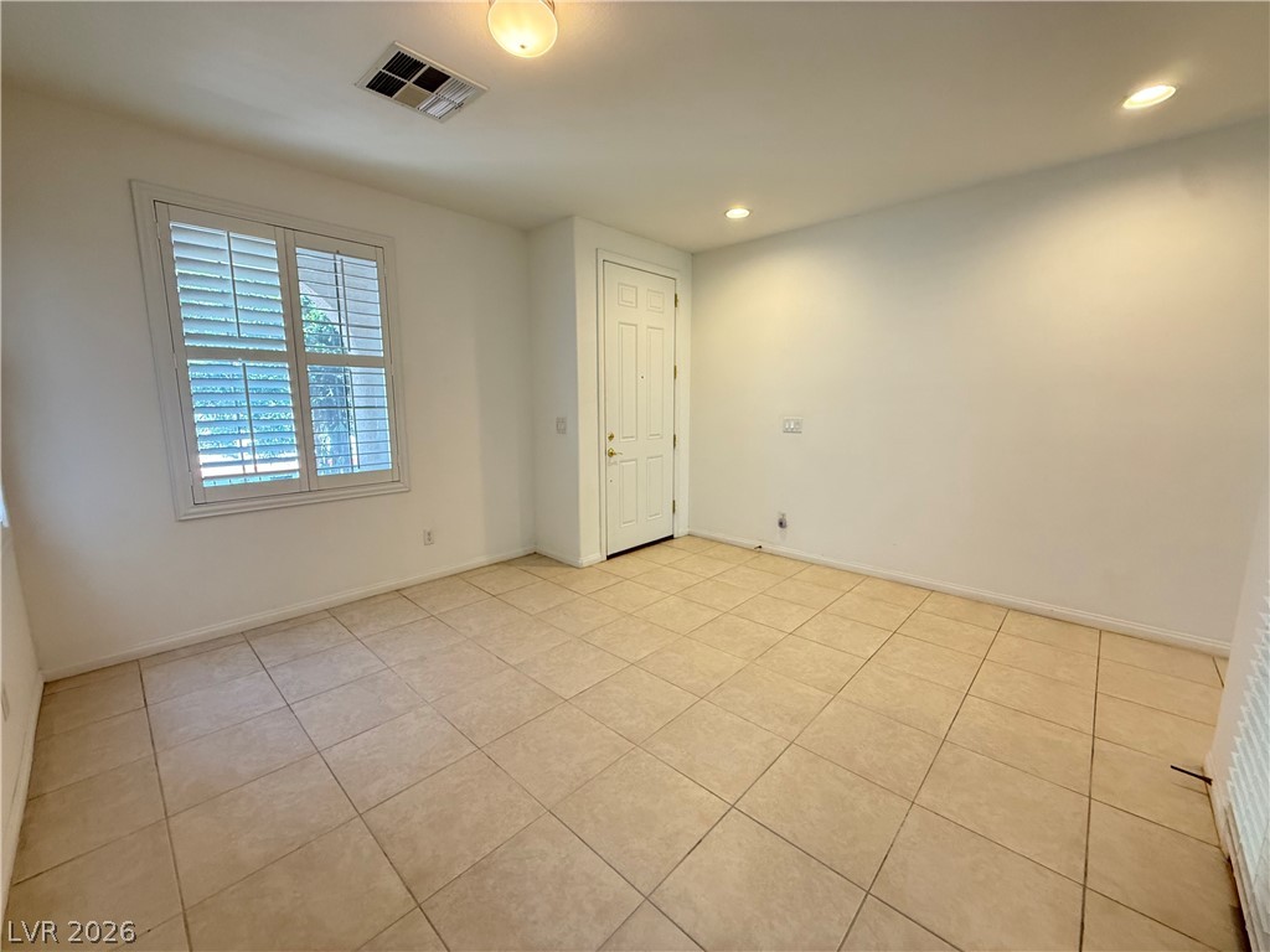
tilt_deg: -7.9
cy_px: 476
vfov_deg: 85.7
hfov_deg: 102.1
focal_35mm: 14
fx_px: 514
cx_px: 635
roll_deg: +0.2
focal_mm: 2.22
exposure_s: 1/60
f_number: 2.2
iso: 320
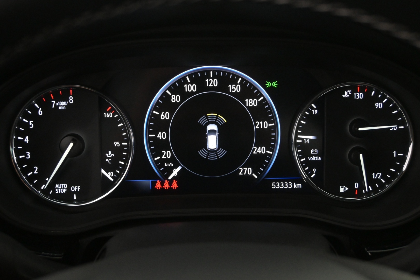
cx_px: 210
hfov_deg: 43.6
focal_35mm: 45
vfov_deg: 29.9
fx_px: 525
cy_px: 140
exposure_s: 1/50
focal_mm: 30
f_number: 4.8
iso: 3200
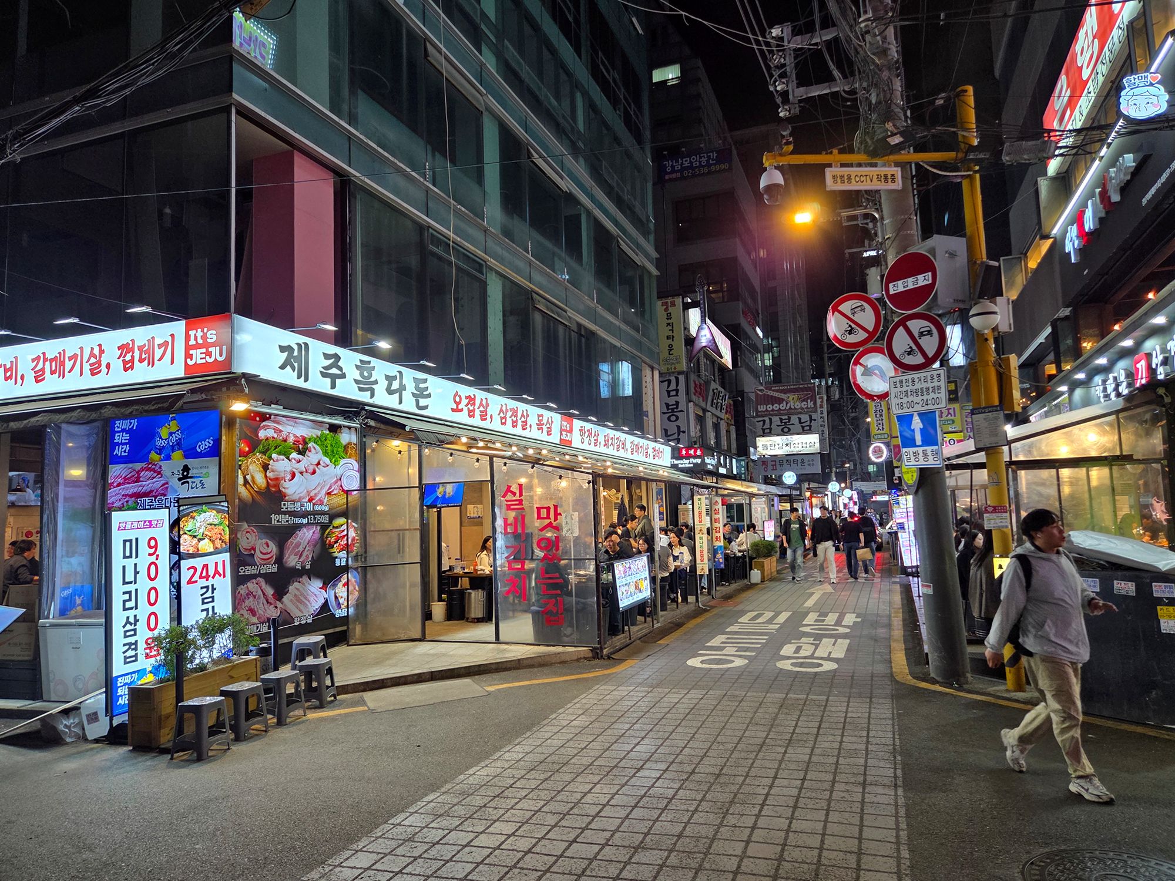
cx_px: 588
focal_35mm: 23
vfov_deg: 58.9
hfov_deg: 73.9
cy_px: 440
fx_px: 781
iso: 250
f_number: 1.8
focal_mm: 5.4
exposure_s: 1/120
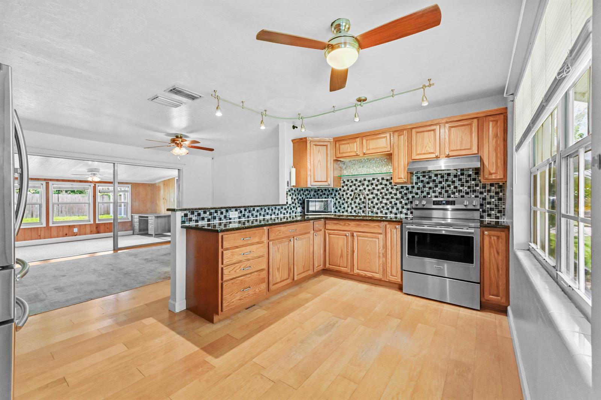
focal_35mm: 14
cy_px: 200
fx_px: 234
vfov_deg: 81.1
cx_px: 300
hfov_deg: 104.3
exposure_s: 1/20
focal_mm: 14
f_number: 9
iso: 1250
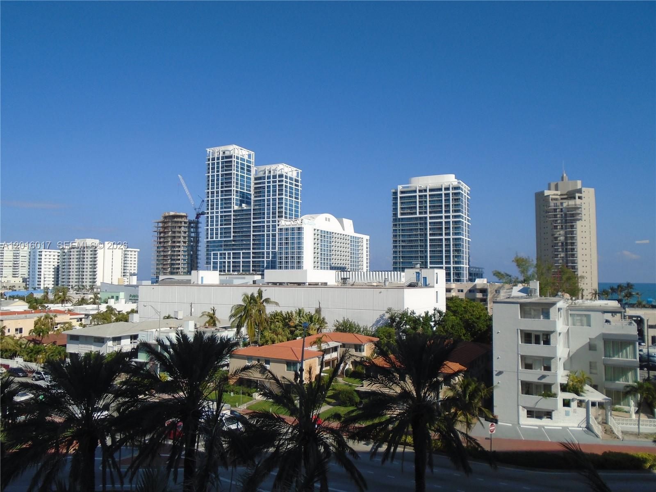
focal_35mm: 26
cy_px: 246
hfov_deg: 67.3
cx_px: 328
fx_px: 493
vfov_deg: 53.1
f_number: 8
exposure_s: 1/320
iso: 100
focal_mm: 4.6
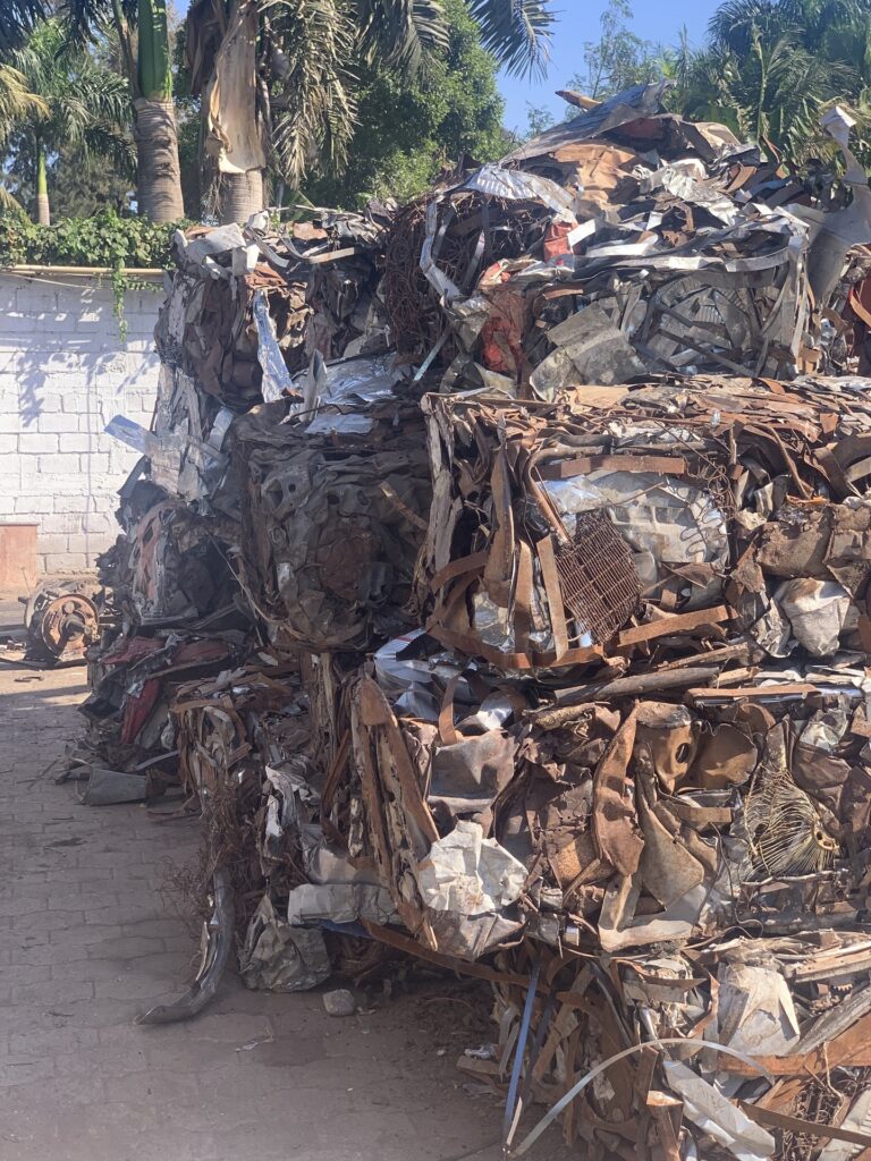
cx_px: 436
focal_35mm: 52
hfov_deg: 28.0
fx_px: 1745
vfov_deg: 36.8
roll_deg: +0.0
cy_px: 580
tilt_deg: -4.8
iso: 16
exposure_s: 1/335
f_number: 2.4
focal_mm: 6
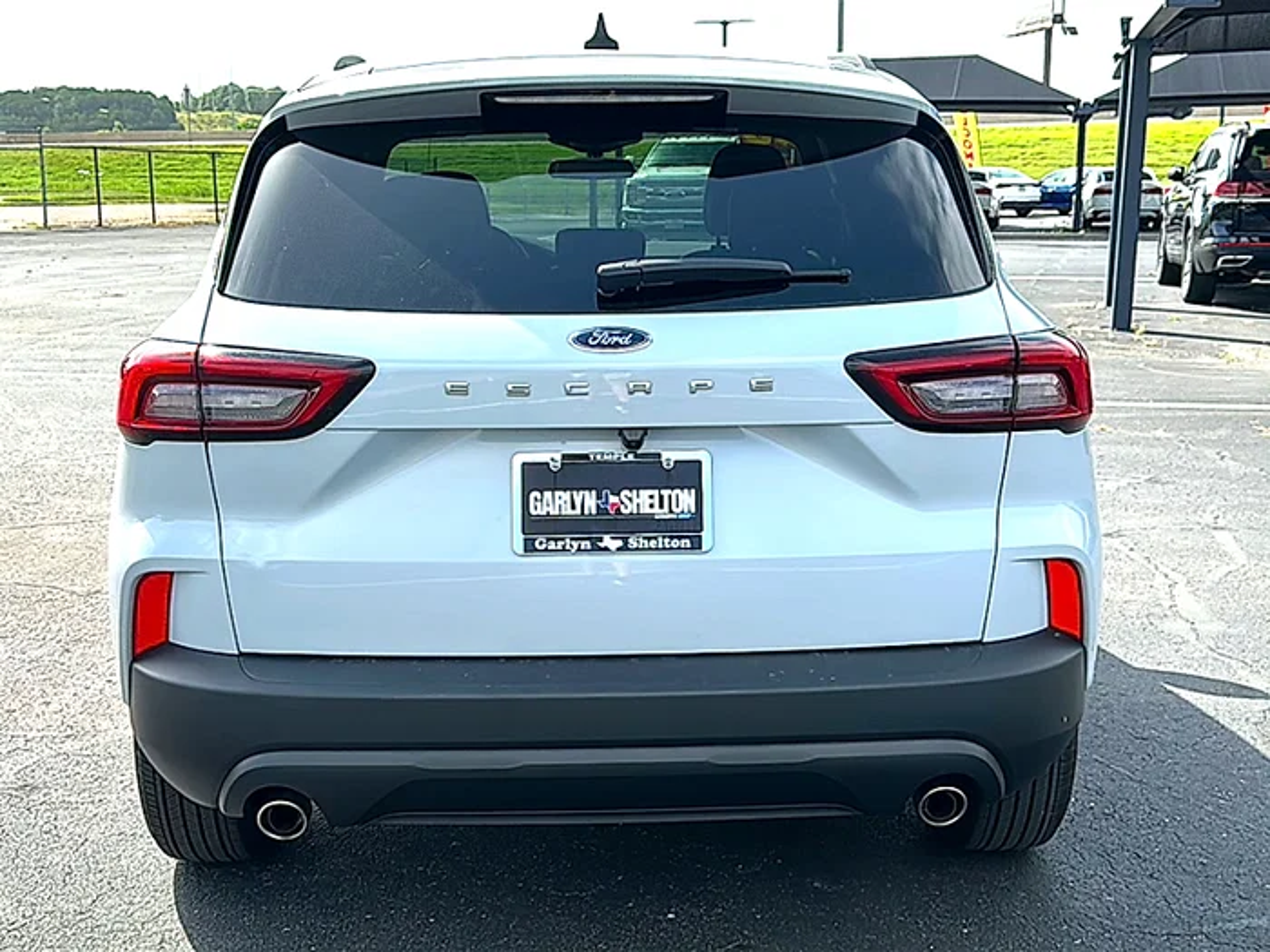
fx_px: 1431
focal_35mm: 39
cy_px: 476
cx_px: 635
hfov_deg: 47.9
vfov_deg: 36.8
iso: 80
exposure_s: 1/2747
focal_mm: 6.86
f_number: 1.78
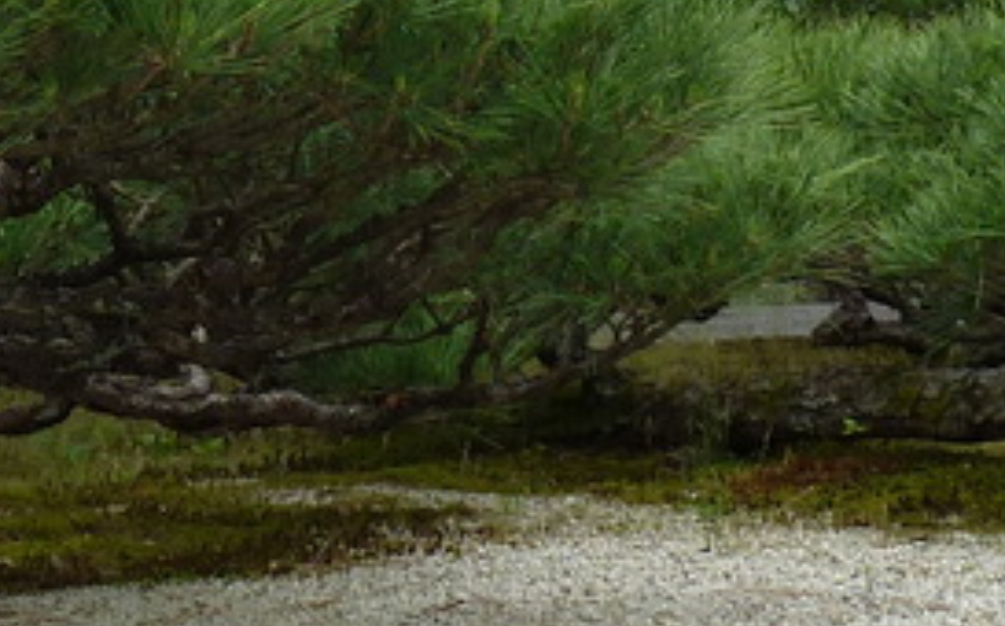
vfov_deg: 5.8
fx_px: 6129
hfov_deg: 9.3
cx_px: -199
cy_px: -460
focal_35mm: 224
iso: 80
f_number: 4
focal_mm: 7.9
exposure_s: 1/125
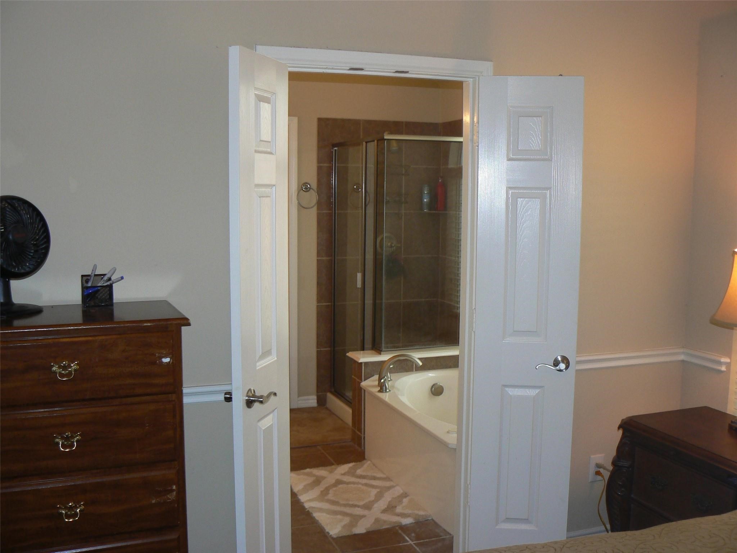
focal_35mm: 36
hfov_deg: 51.4
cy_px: 276
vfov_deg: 39.7
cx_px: 368
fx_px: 766
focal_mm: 6
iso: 100
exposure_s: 1/30
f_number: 2.8
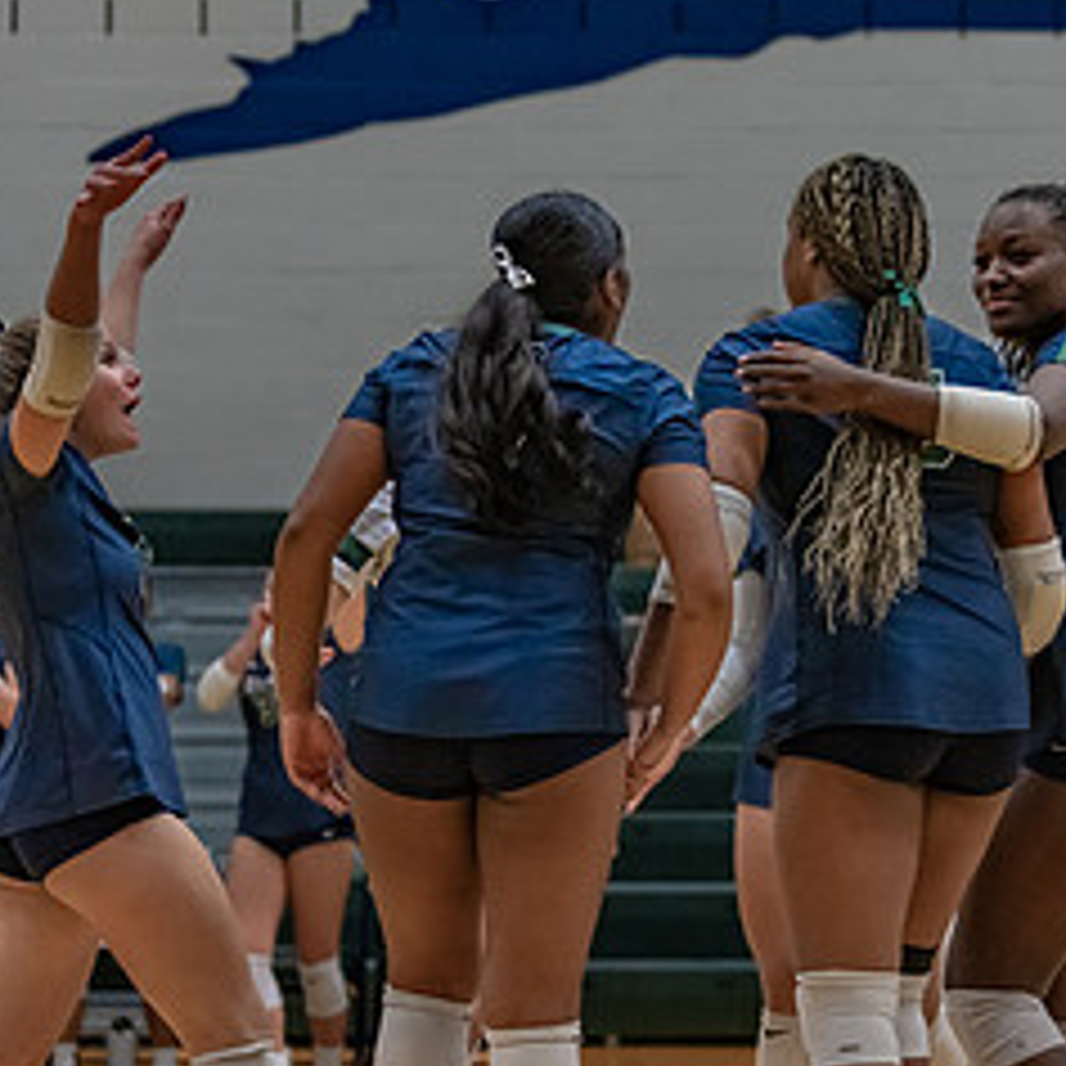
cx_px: 913
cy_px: 580
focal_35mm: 156
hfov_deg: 11.1
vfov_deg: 11.2
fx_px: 5435
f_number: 2.8
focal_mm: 70
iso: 2500
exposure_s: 1/1000
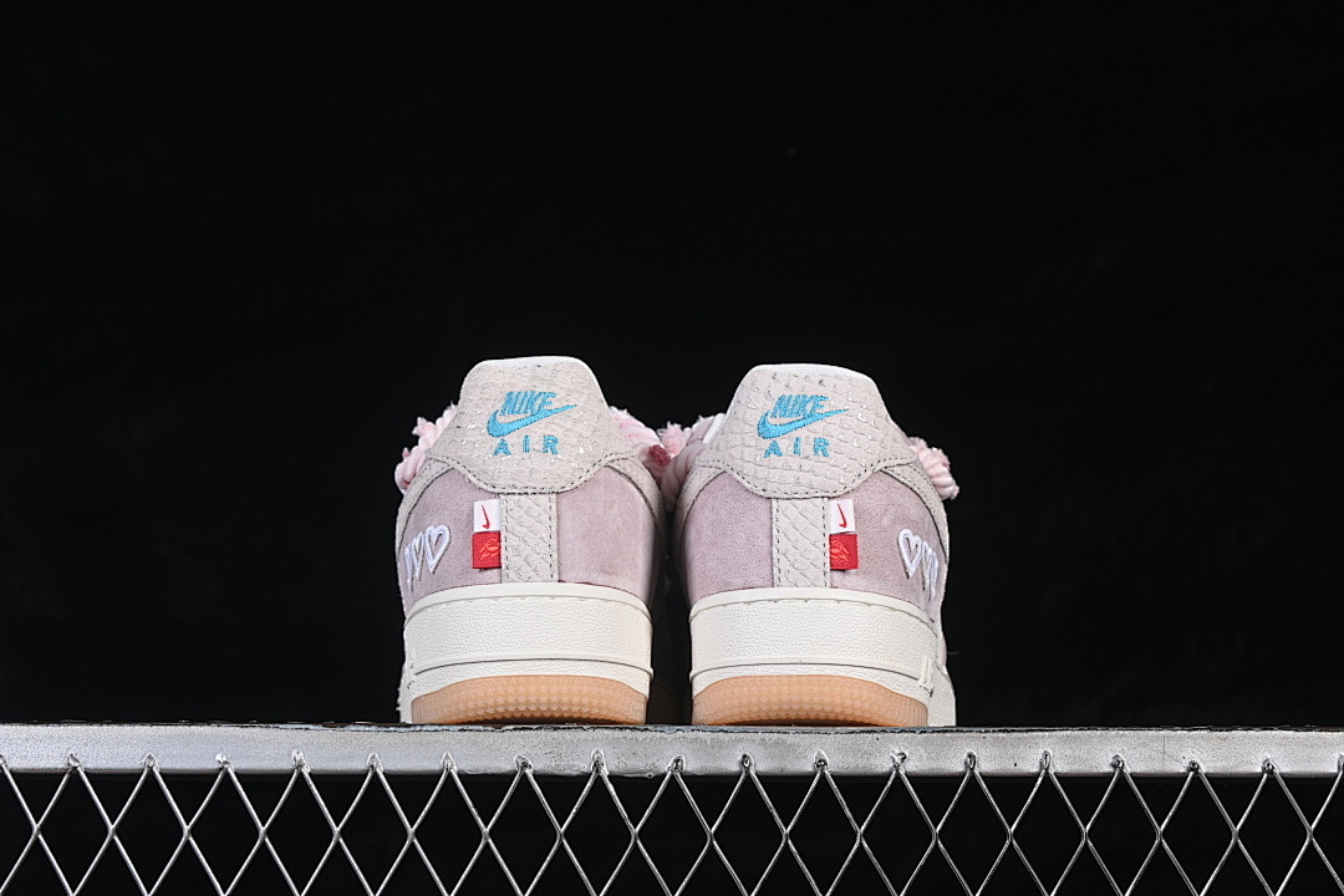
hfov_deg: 27.0
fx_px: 2800
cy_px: 448
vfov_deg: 18.2
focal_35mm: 75
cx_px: 672
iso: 160
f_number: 8
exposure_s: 1/80
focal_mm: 50
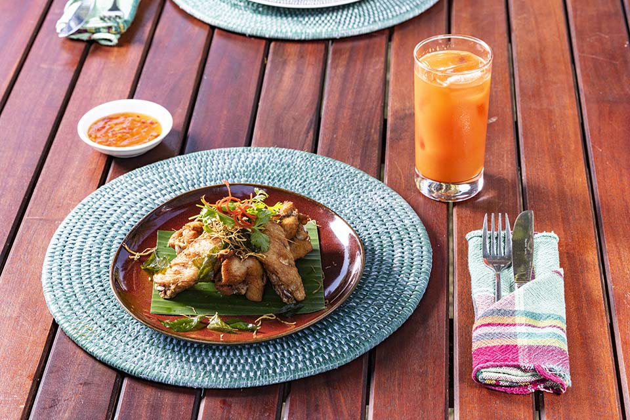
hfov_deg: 24.8
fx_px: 1435
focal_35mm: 82
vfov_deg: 16.7
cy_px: 210
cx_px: 315
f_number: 10
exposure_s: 1/250
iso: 400
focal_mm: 82
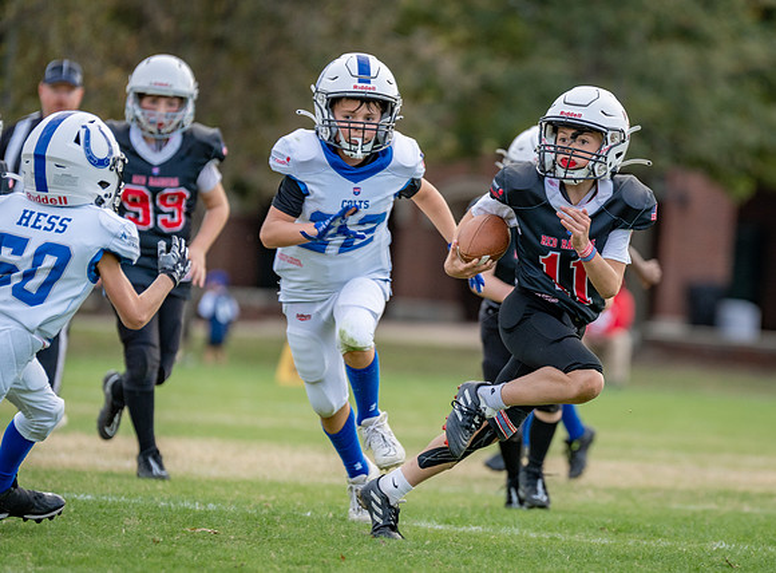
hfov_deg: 6.8
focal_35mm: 291
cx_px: 565
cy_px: 329
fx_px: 6480
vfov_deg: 5.1
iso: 500
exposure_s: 1/1000
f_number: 2.8
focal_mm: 200
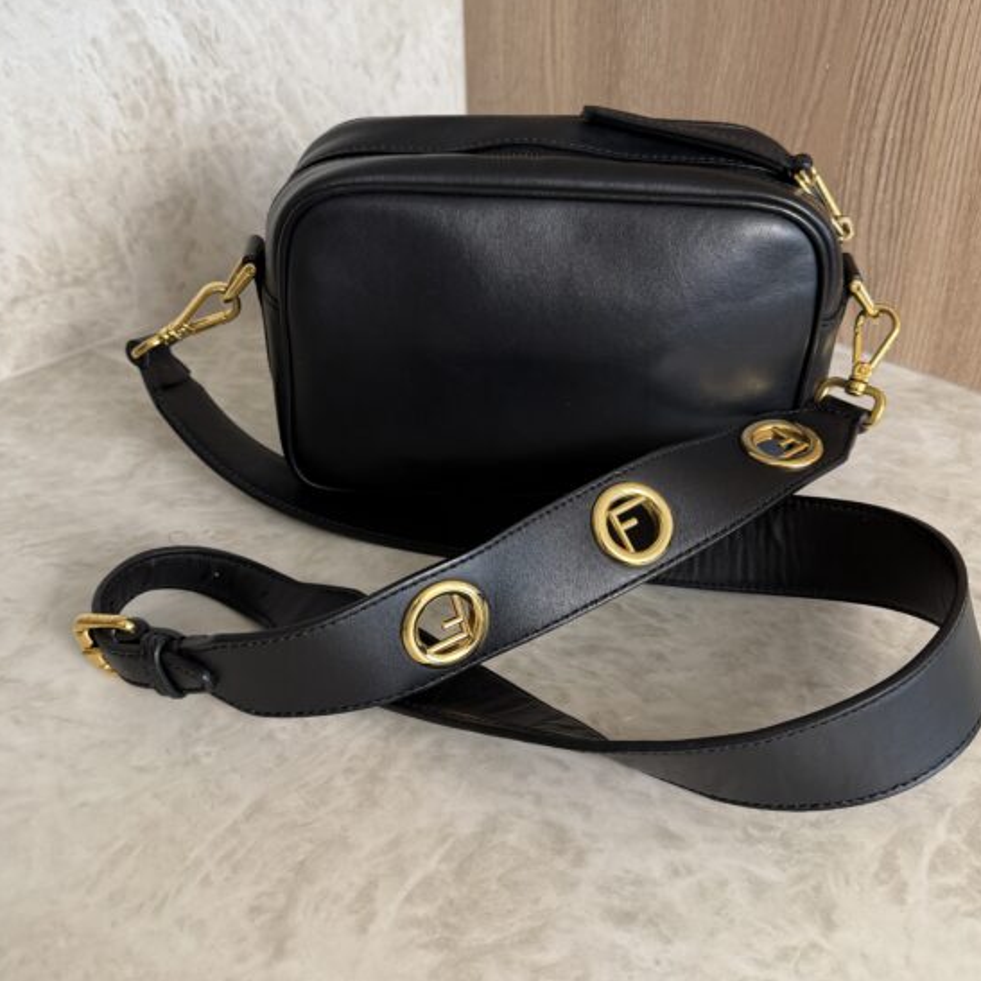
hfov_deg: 52.5
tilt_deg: -32.8
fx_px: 994
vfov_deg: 52.4
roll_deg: +0.7
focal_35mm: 31
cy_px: 439
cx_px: 491
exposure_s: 1/120
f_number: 1.78
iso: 160
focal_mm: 6.76
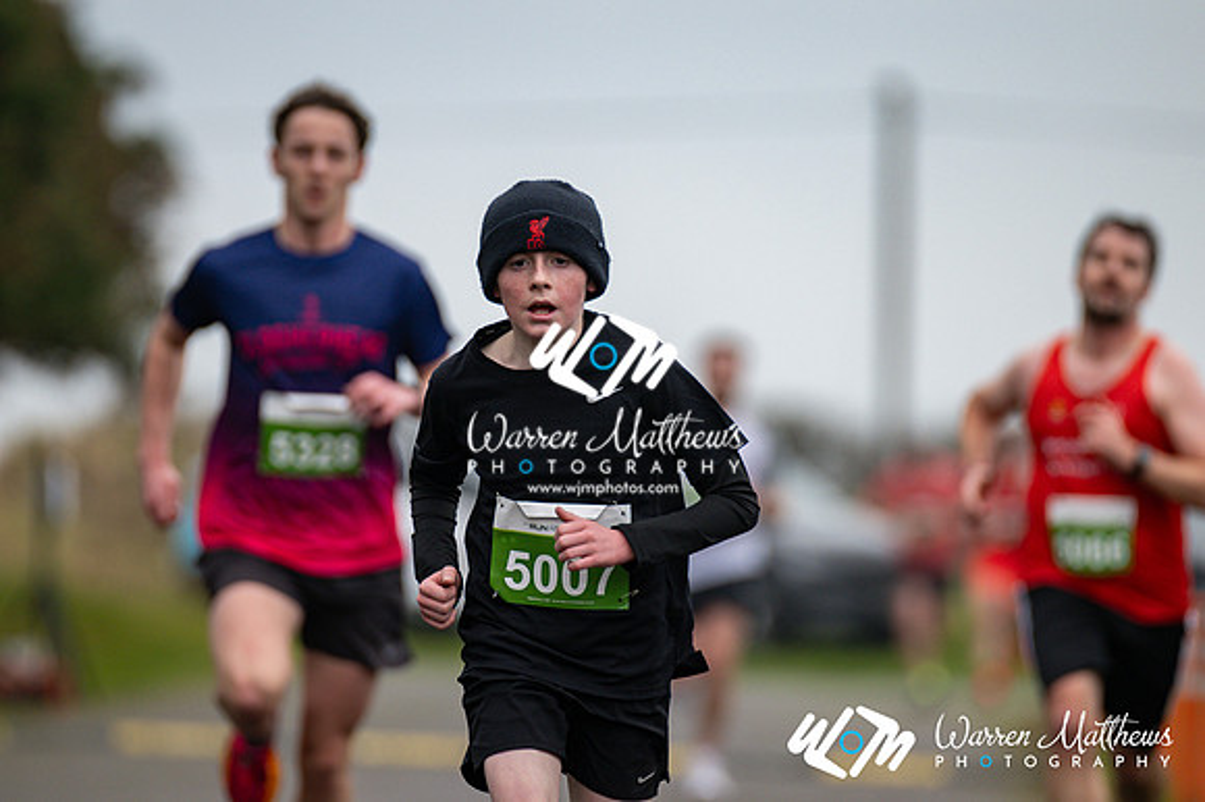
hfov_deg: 4.6
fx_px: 15053
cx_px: 602
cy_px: 401
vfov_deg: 3.1
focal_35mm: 450
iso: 250
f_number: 2.8
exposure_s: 1/1600
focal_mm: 300
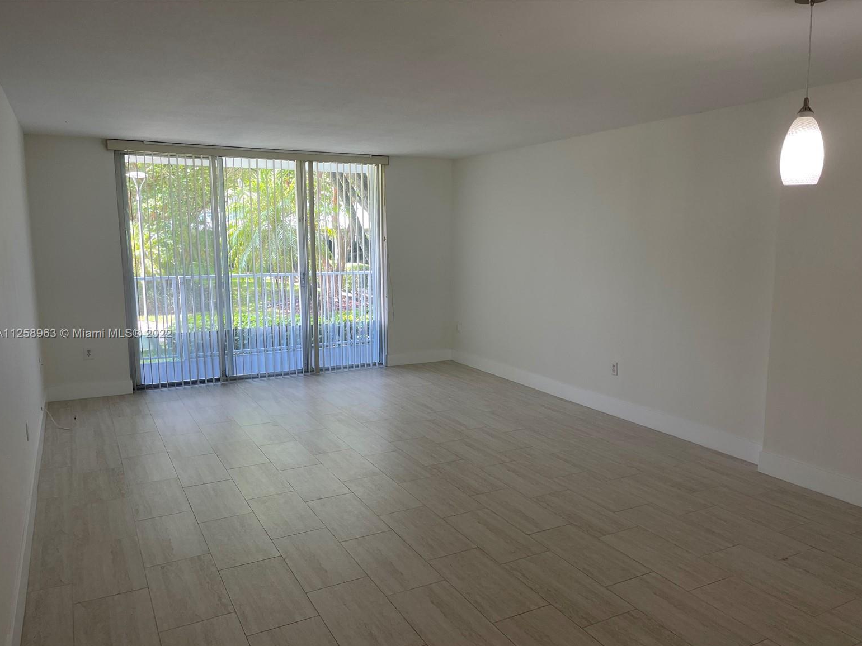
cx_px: 440
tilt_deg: -8.9
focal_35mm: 27
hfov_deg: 65.3
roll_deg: -0.6
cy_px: 334
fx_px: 672
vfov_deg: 51.4
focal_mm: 5.1
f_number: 1.6
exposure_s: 1/120
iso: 80
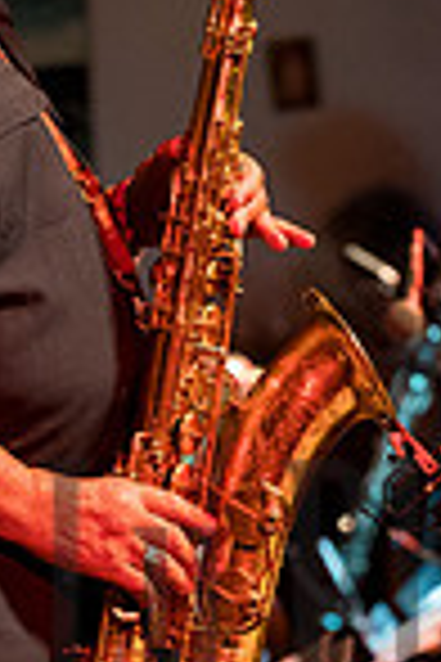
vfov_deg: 8.9
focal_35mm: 230
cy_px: 608
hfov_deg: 6.0
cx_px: 196
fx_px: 4226
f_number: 2.8
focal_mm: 75
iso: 6400
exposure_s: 1/125
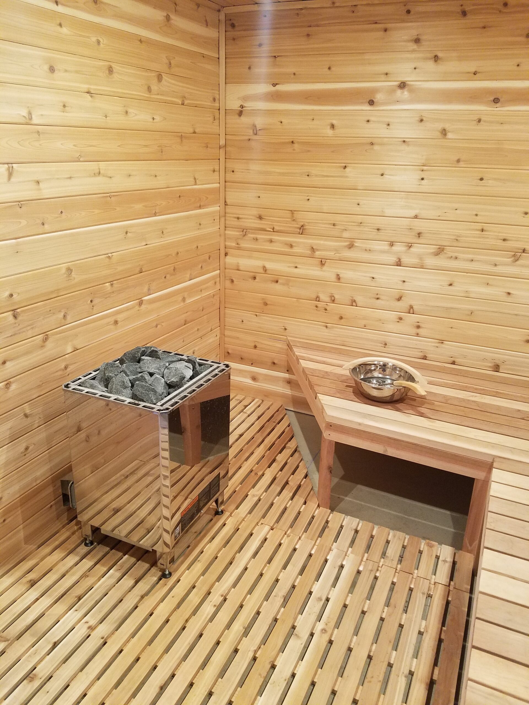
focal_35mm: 26
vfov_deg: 67.3
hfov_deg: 53.1
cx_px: 264
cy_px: 352
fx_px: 530
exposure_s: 1/24
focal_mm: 4.2
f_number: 1.7
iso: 200
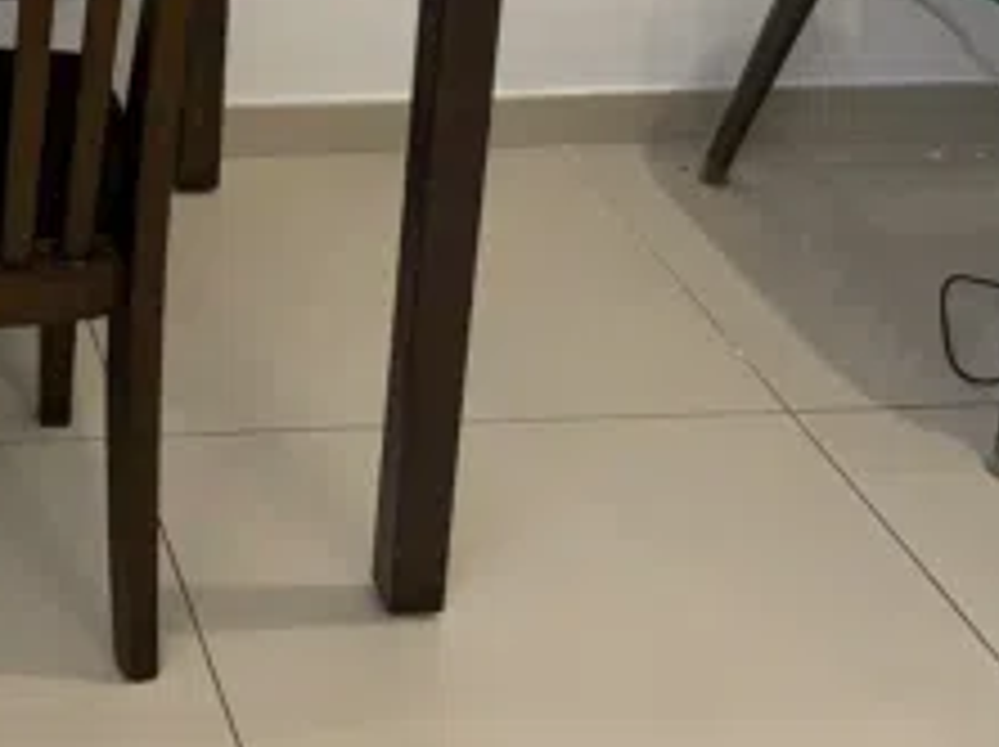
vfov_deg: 17.9
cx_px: -212
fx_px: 2162
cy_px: -306
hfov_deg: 23.7
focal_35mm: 75
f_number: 1.6
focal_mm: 5.96
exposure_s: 1/50
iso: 200
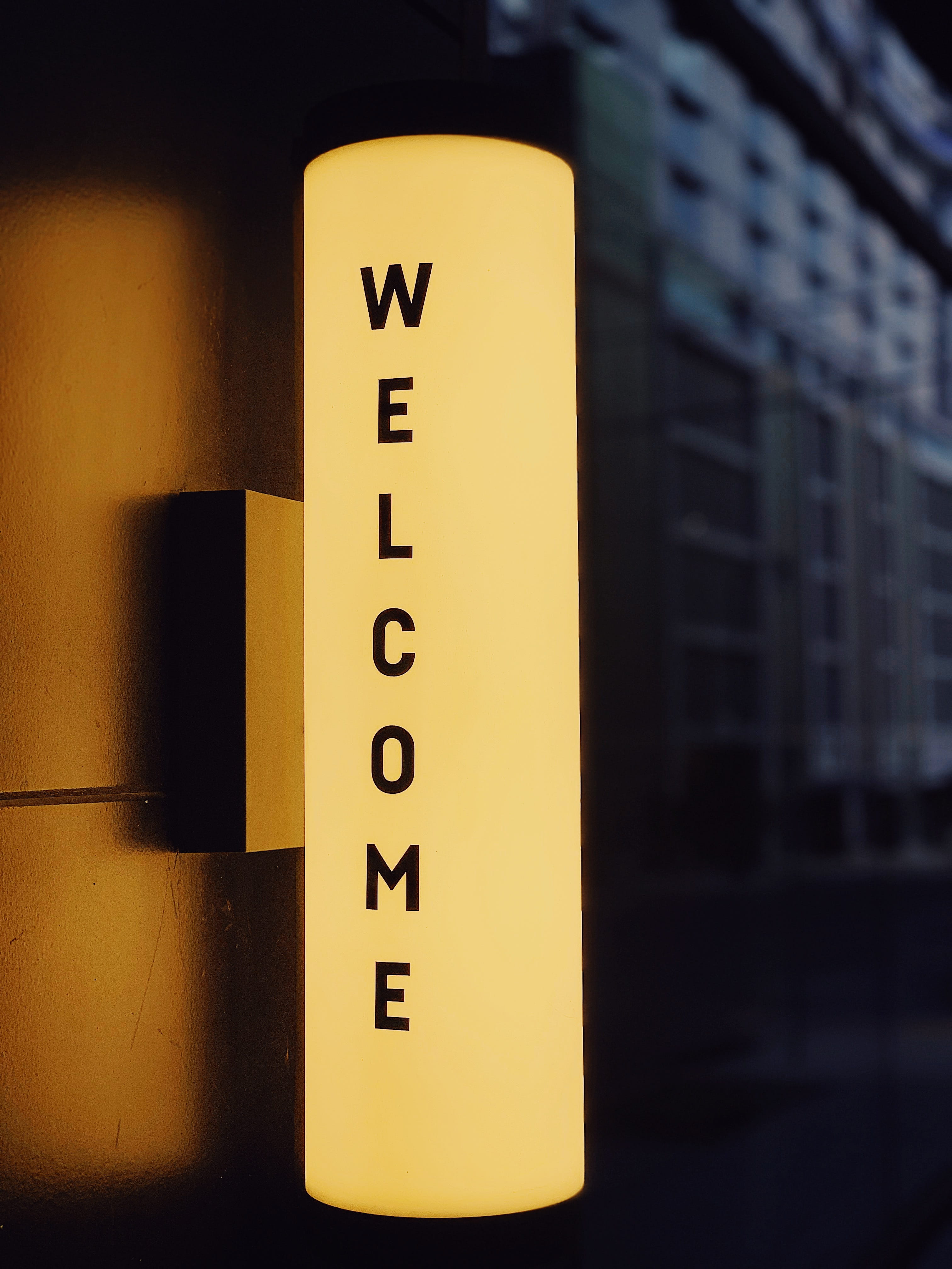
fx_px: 1907
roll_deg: +0.6
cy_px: 634
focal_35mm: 52
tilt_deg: +4.0
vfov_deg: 36.8
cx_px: 476
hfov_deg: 28.0
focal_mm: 6
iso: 16
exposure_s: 1/695
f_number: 2.4
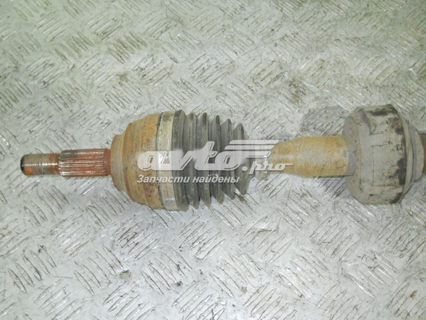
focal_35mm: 41
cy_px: 160
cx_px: 213
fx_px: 505
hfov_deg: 45.8
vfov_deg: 35.1
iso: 250
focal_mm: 6.72
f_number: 3.1
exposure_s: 1/30
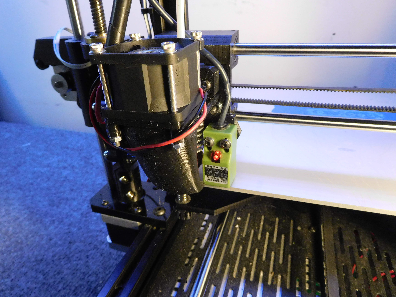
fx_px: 286
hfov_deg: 69.4
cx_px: 198
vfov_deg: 54.9
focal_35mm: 25
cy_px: 148
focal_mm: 4.5
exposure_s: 1/125
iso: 800
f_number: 3.4
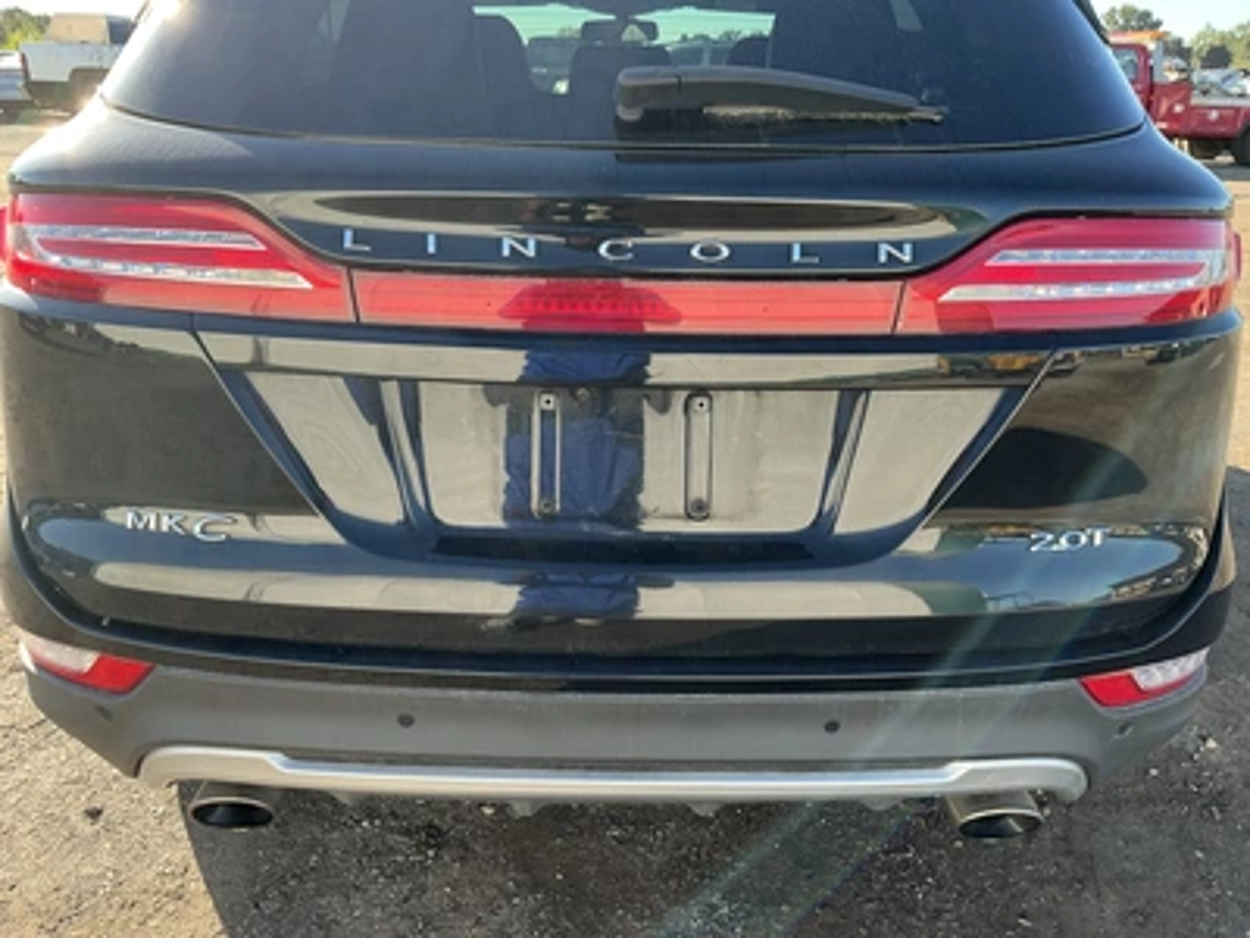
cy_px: 469
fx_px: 1011
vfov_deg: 49.7
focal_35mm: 28
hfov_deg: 63.4
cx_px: 625
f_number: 1.8
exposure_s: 1/190
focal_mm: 3
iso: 20
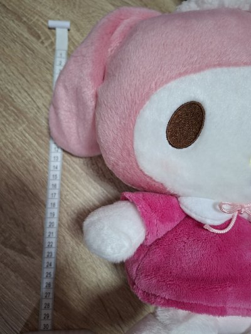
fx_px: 222
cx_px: 126
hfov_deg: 58.9
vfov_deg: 73.9
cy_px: 167
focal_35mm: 23
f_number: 1.8
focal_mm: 5.54
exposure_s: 1/40
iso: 250
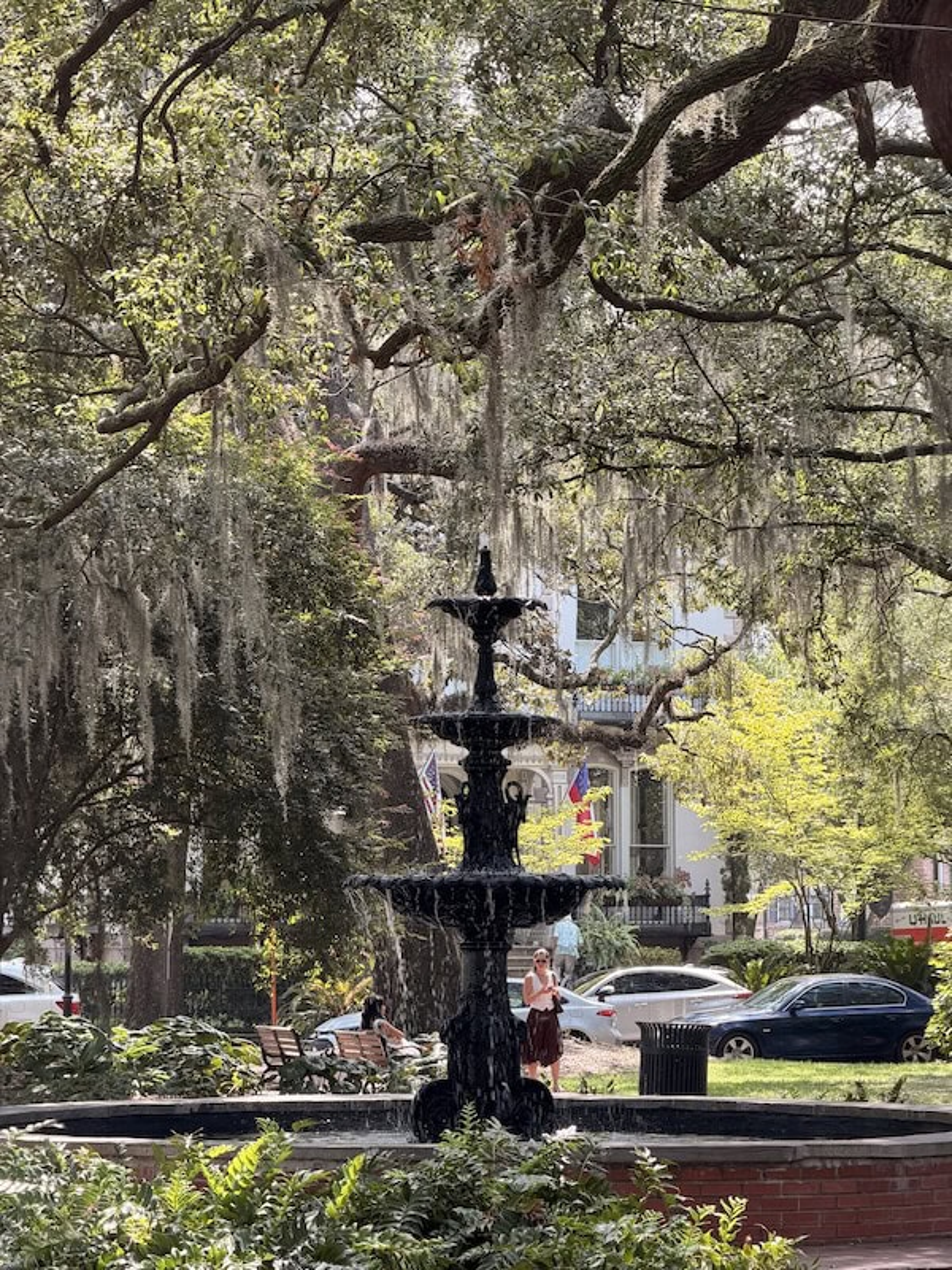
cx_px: 476
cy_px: 635
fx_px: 3667
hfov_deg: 14.8
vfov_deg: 19.6
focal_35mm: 100
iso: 50
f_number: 2.8
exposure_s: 1/121
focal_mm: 16.9
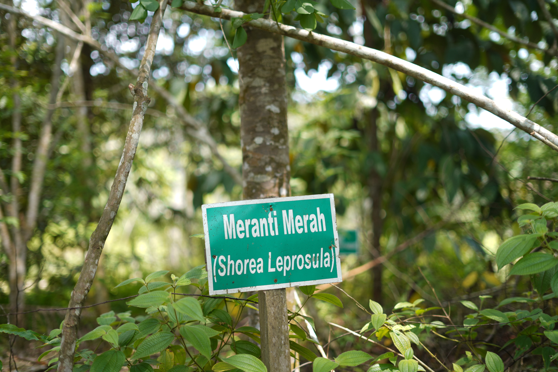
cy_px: 186
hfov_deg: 39.6
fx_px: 775
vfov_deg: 27.0
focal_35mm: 50
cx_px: 279
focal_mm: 50
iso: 50
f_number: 1.8
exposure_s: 1/160
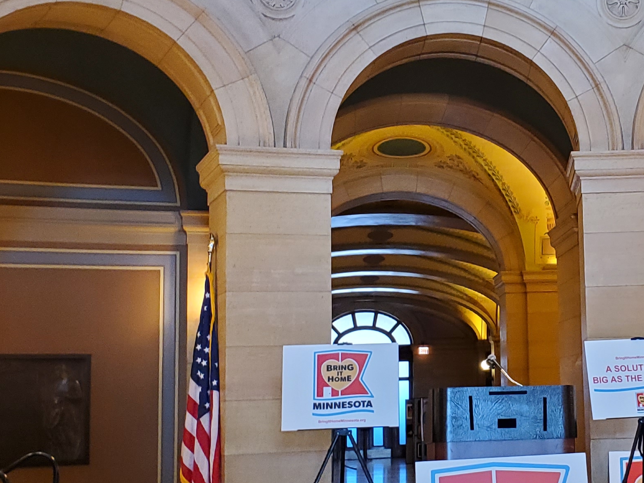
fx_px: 1246
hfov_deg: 28.1
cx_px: 558
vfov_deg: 21.9
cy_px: 229
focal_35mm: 67
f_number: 2.4
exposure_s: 1/40
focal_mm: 4.3
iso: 320
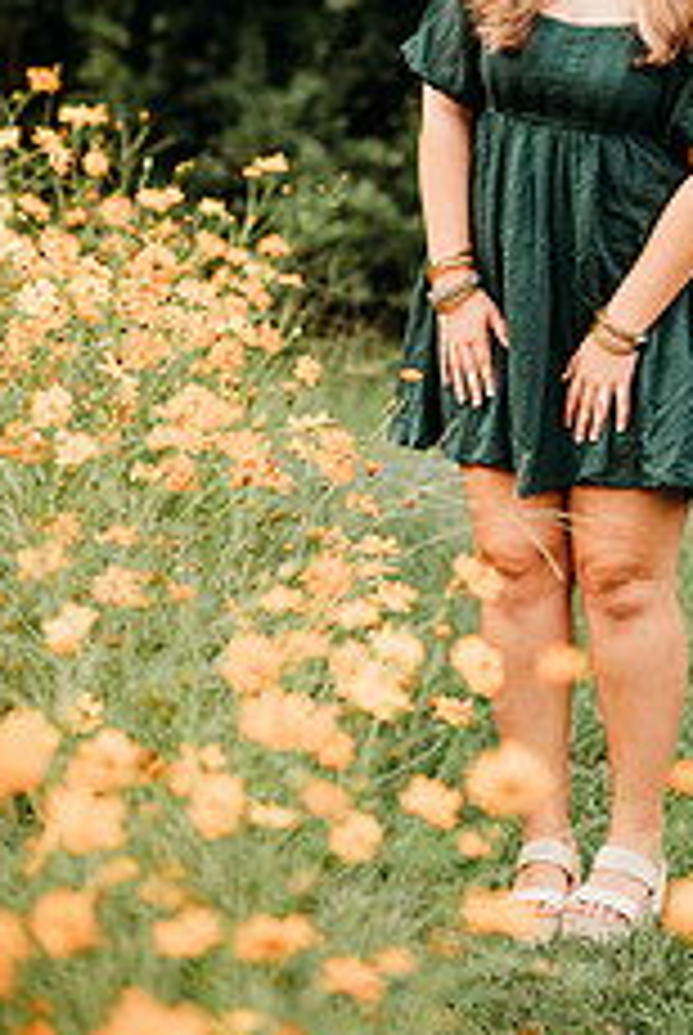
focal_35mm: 166
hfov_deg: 8.3
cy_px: 63
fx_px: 4779
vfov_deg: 12.3
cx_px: 670
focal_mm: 85
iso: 100
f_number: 2.2
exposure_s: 1/400
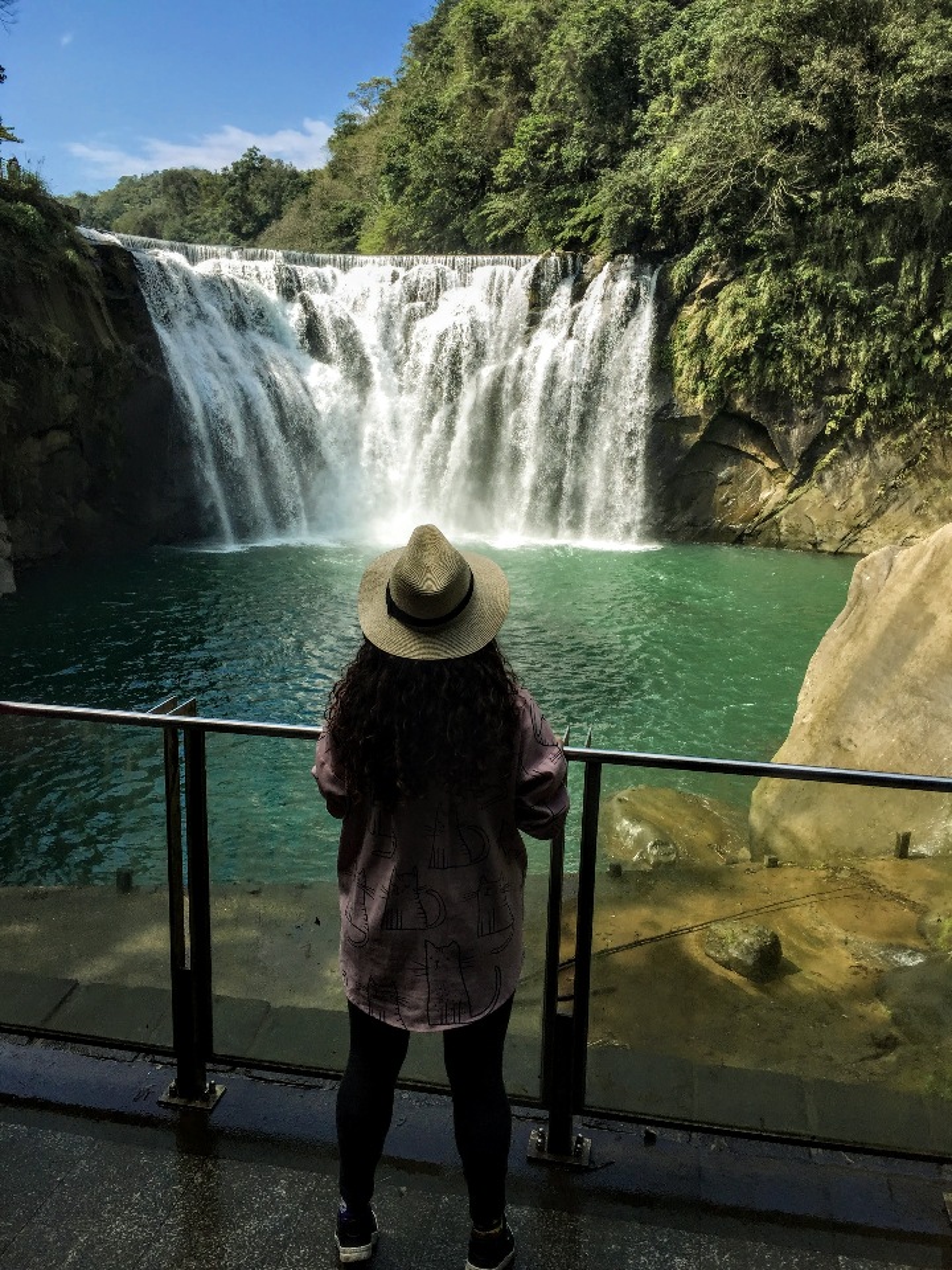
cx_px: 476
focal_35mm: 29
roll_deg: -1.8
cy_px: 635
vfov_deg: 61.7
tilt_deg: -12.1
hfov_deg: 48.2
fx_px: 1063
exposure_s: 1/1130
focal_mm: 4.15
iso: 32
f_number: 2.2
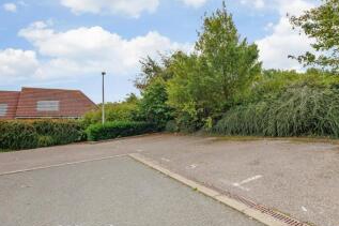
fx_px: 198
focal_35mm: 21
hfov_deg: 80.3
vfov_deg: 59.4
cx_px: 202
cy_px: 117
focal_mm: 14
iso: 100
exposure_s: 1/200
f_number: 8
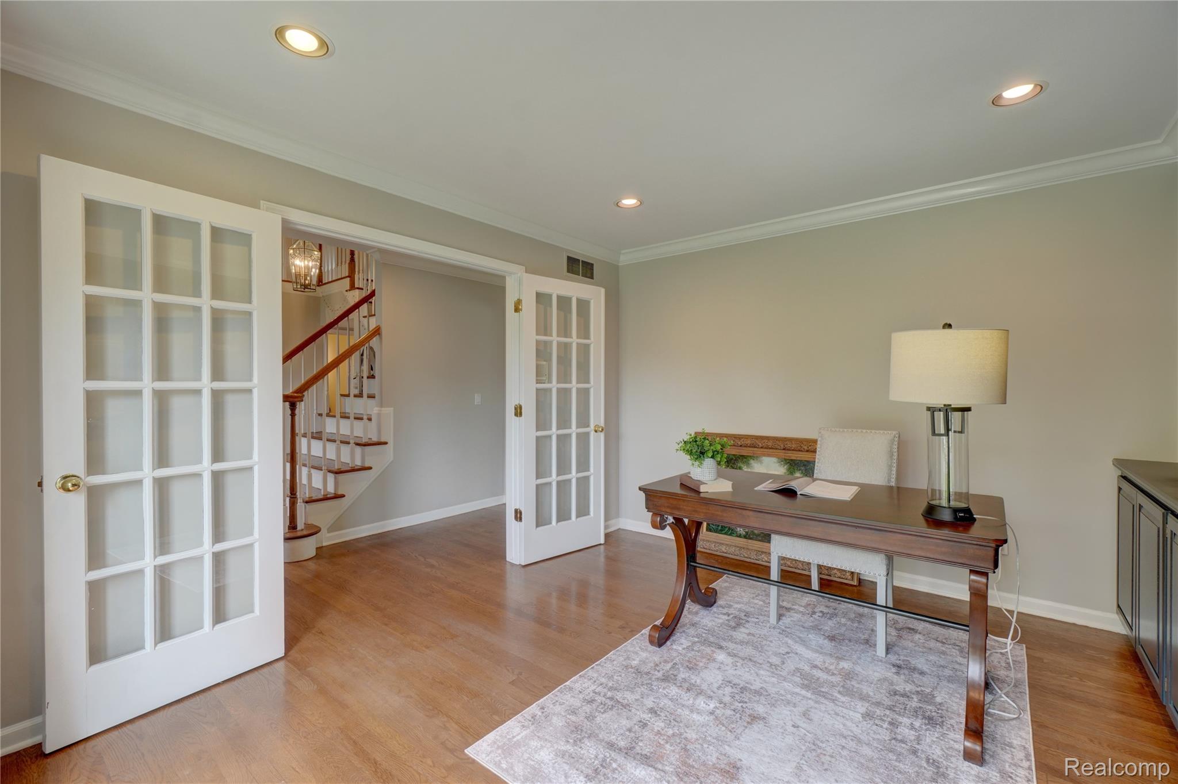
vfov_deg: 77.3
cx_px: 589
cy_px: 392
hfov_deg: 100.4
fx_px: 491
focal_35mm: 15
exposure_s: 1/20
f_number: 8
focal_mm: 10
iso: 400
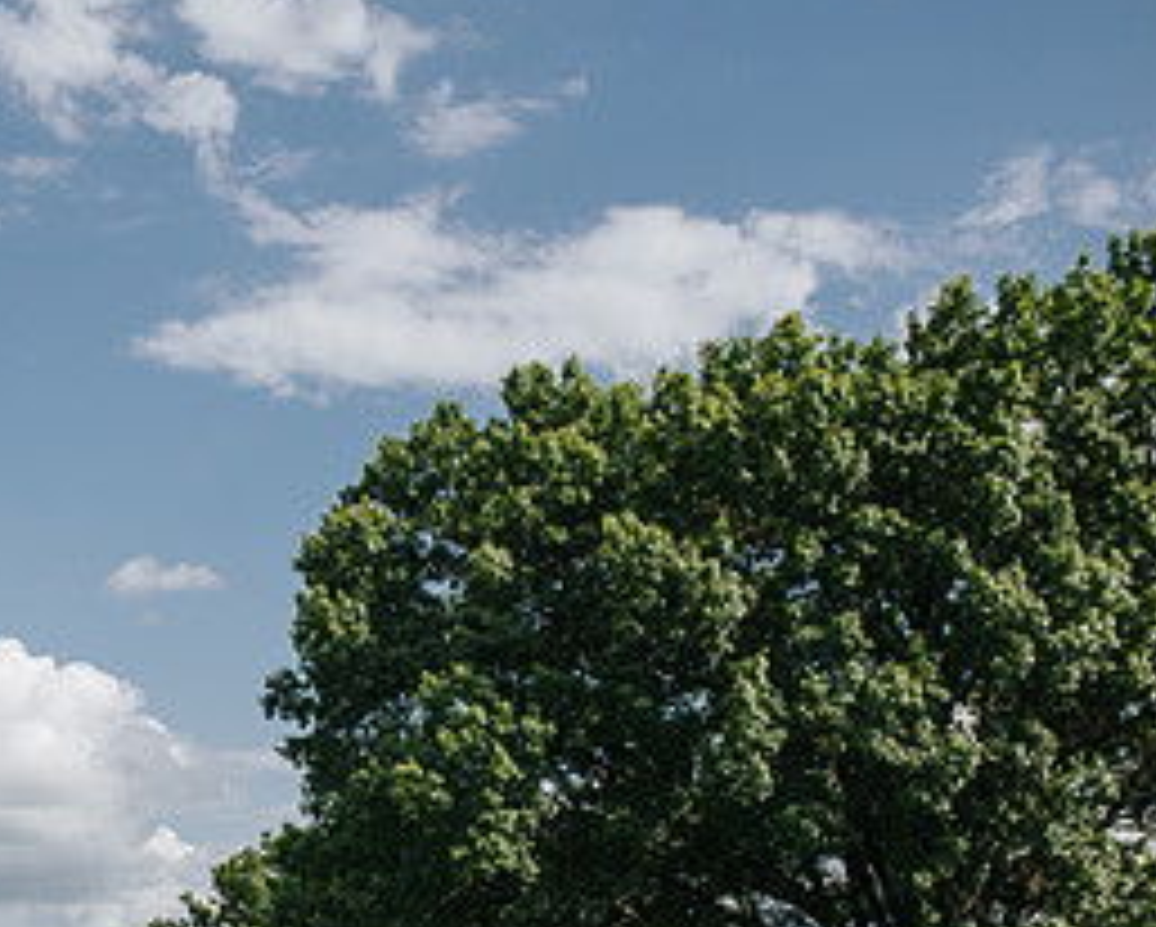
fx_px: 2773
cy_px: 854
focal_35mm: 81
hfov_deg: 22.4
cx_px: -69
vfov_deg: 18.6
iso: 250
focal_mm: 35
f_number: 2.8
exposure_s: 1/8000
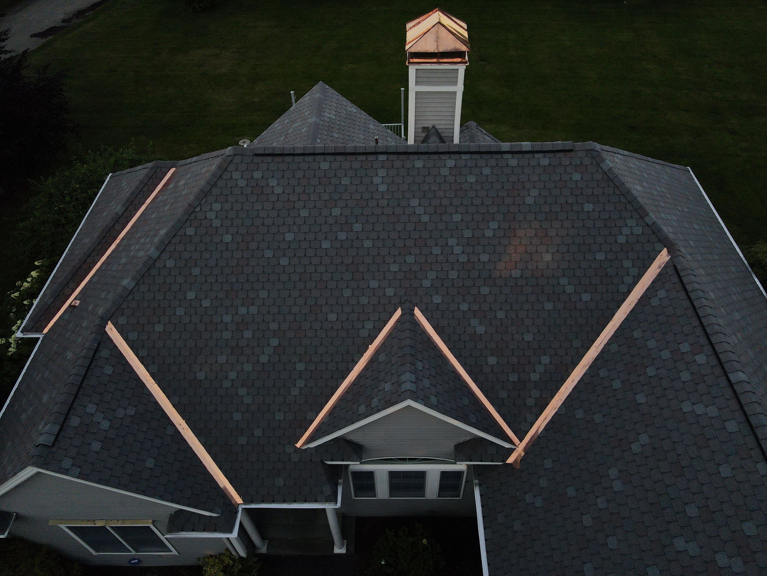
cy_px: 288
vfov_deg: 56.8
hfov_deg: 71.6
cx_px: 384
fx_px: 532
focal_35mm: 24
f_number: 2.8
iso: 100
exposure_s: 1/400
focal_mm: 4.5
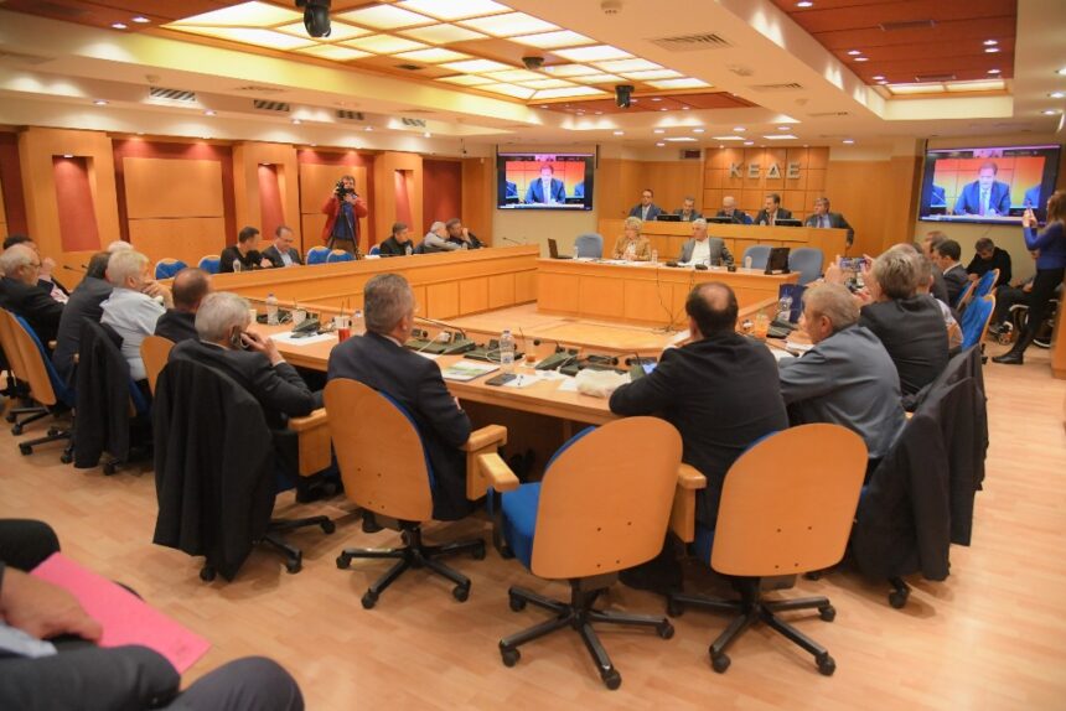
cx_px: 533
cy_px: 356
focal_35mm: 24
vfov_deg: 53.2
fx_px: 711
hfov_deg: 73.7
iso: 6400
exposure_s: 1/400
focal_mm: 24
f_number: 4
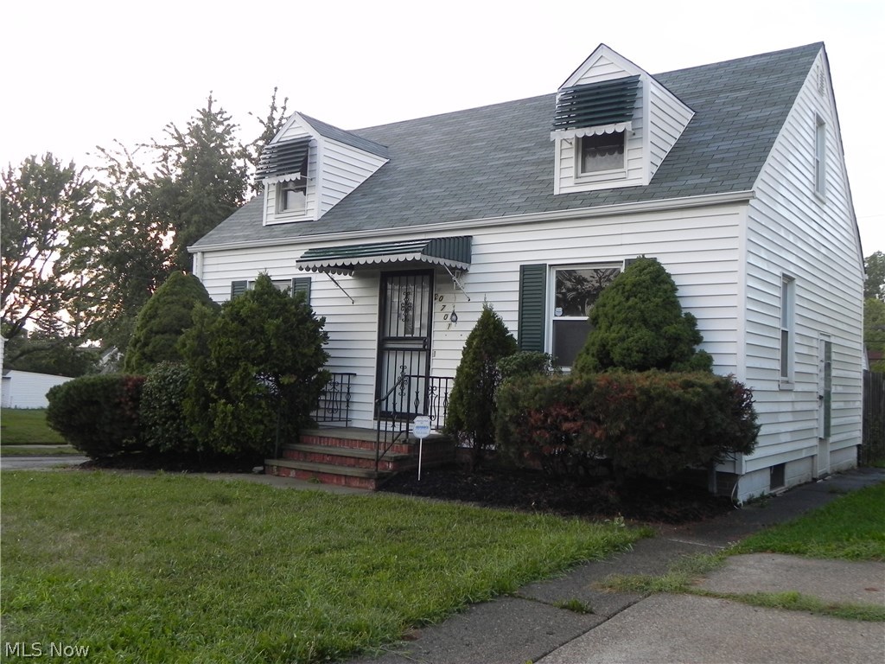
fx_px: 844
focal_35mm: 33
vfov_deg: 42.9
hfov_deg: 55.4
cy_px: 332
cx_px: 442
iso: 160
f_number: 2.8
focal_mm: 5.9
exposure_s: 1/72.2
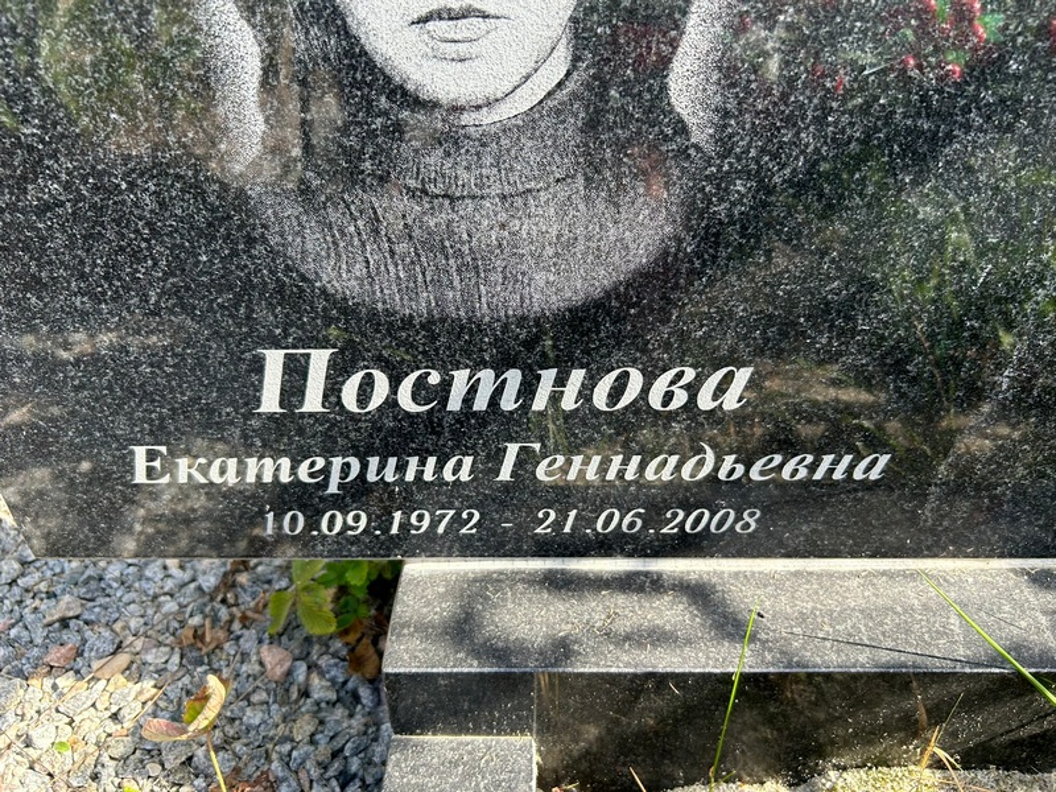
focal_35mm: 26
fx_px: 793
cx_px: 528
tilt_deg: -35.5
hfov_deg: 67.3
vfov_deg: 53.1
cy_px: 396
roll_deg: +0.5
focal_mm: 5.7
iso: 50
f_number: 1.5
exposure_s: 1/738
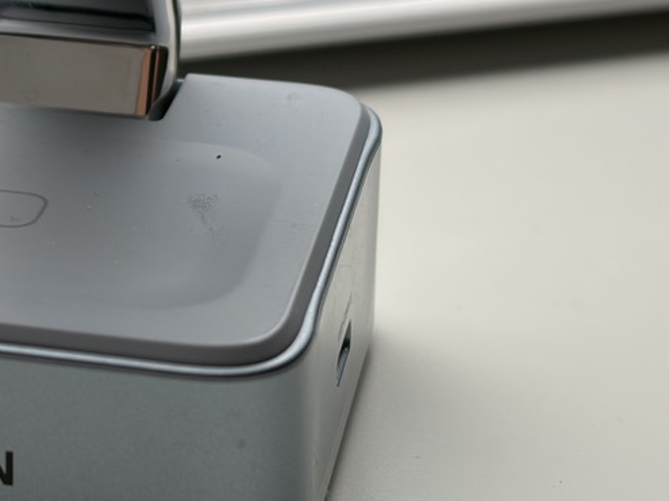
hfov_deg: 15.4
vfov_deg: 11.7
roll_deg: +0.9
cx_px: 15
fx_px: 2435
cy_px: 86
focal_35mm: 126
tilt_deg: -19.4
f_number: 1.6
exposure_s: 1/111
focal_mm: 5.96
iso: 32
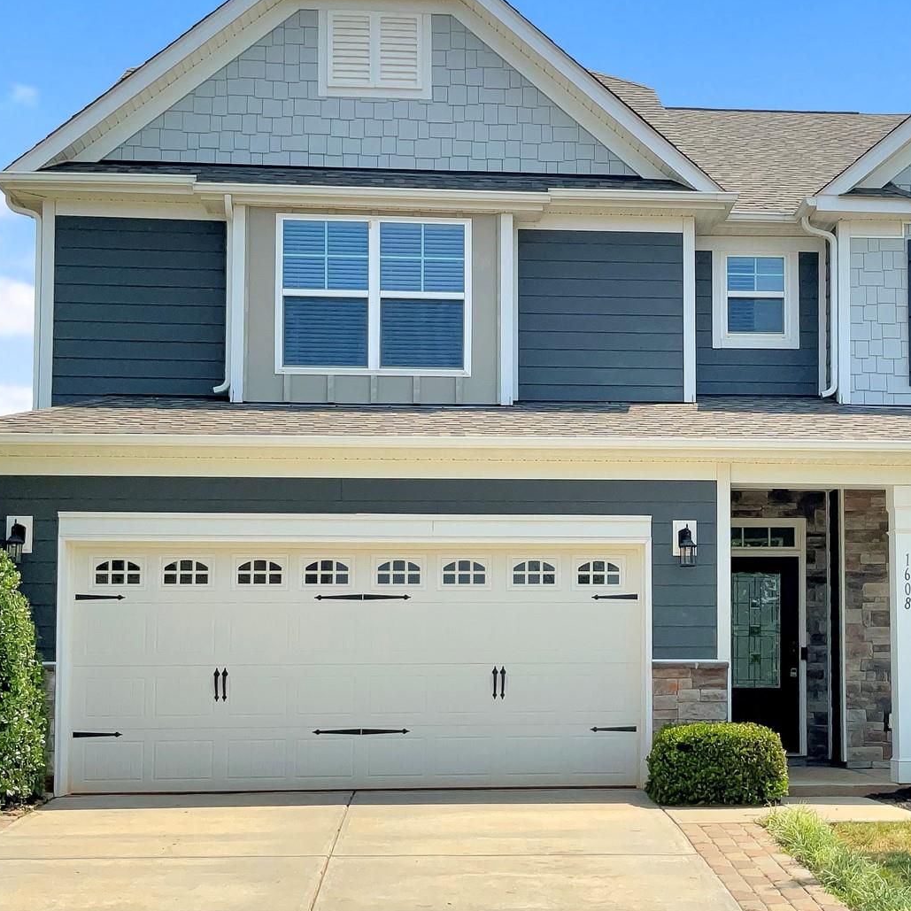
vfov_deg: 33.4
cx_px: 697
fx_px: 1519
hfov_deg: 32.7
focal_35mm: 51
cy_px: 450
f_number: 1.8
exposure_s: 1/2141
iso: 20
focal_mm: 3
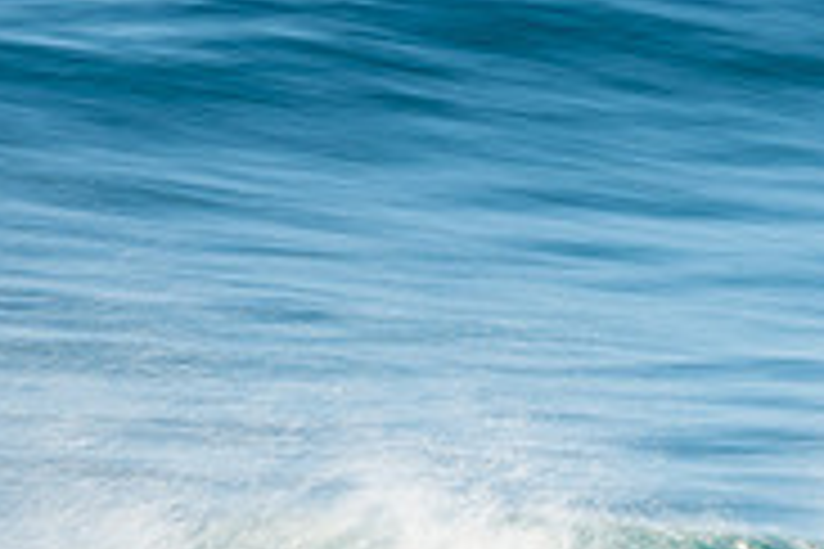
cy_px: 758
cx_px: 788
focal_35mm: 1898
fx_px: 43440
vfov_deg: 0.7
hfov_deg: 1.1
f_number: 22
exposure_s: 1/20
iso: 100
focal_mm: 400
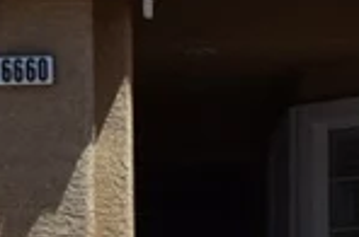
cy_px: 388
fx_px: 2070
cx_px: -129
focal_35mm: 208
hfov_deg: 9.7
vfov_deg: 6.5
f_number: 10
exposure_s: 1/400
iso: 200
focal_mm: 20
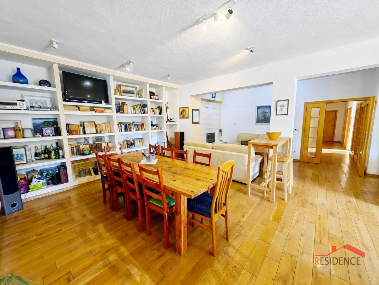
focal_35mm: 13
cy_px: 142
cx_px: 190
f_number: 2.2
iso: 100
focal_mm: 1.76
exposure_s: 1/33.3
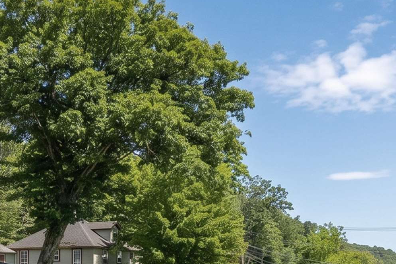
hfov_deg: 29.6
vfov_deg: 19.3
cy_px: 276
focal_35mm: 68
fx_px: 748
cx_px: 160
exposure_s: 1/180
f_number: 2.8
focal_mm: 8.38
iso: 100
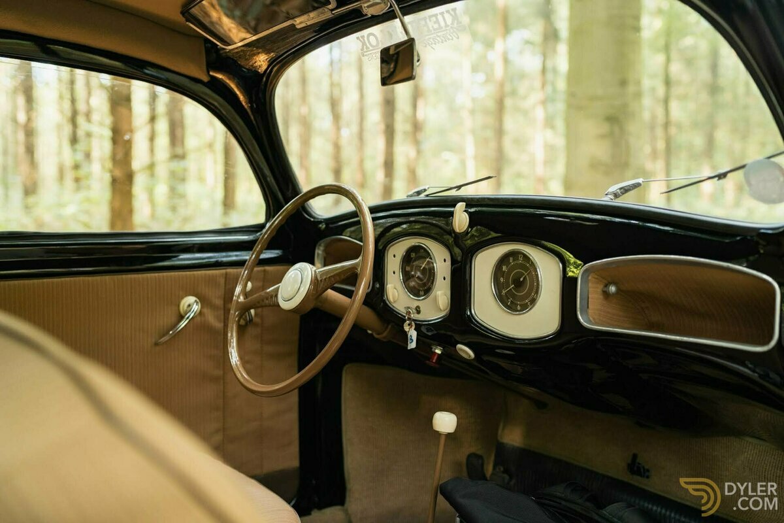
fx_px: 762
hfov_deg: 54.4
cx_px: 392
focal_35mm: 35
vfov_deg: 37.9
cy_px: 262
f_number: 2.8
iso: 800
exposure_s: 1/250
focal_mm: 35
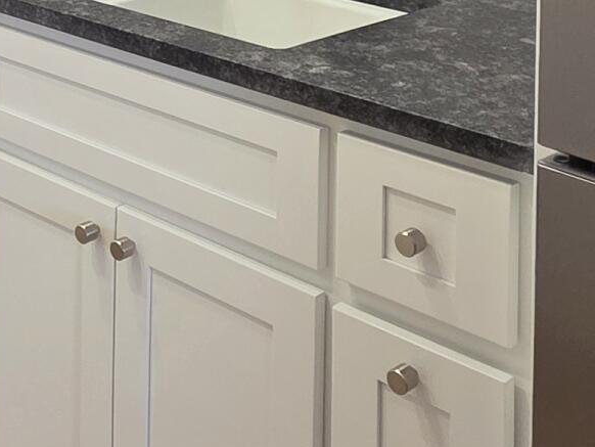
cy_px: -289
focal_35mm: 67
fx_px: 1152
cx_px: -31
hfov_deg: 27.0
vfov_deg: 18.5
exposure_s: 1/120
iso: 125
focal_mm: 2.2
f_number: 1.9
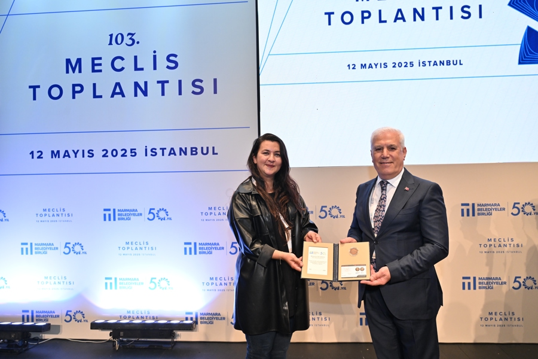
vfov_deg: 45.7
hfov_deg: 64.6
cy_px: 180
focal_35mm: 28
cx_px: 269
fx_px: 426
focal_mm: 28.5
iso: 1600
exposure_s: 1/200
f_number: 5.6
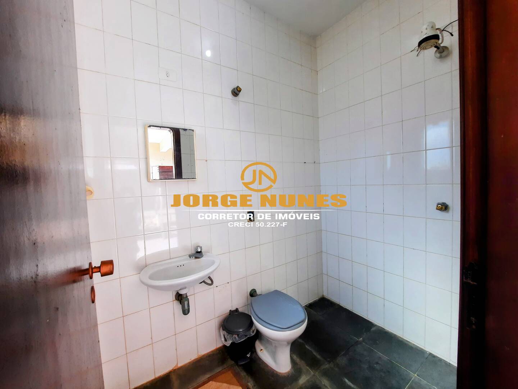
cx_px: 259
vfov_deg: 89.9
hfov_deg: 106.2
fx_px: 195
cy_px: 194
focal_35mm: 13
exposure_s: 1/60
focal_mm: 1.74
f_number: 2.2
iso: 50
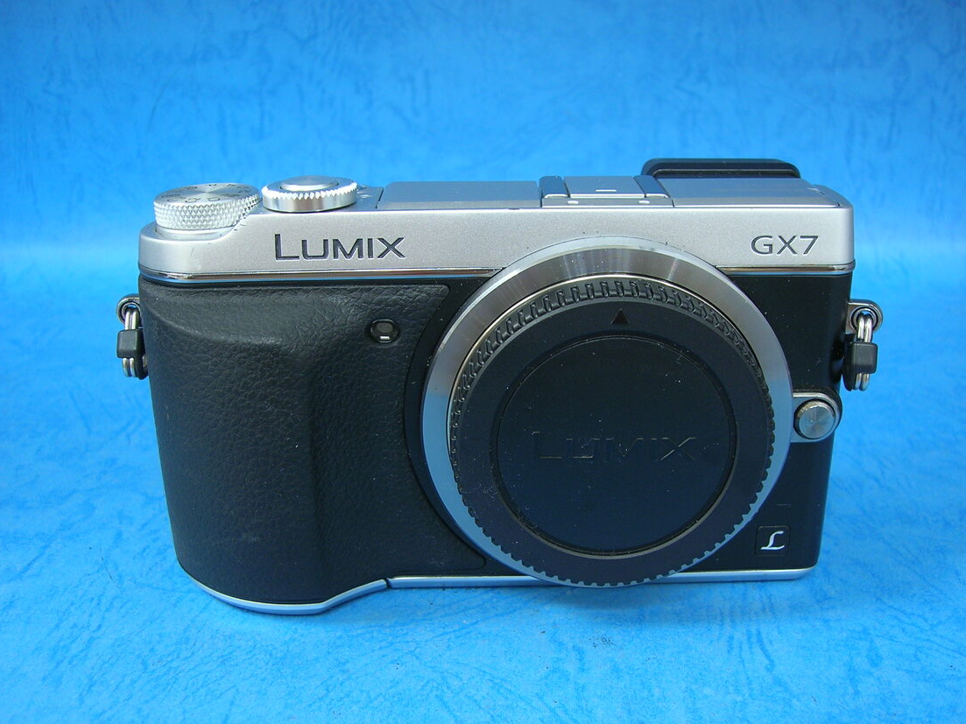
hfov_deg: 50.1
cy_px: 391
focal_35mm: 37
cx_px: 504
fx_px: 1032
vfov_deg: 38.6
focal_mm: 5.7
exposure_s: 1/8.3
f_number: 2.9
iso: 50
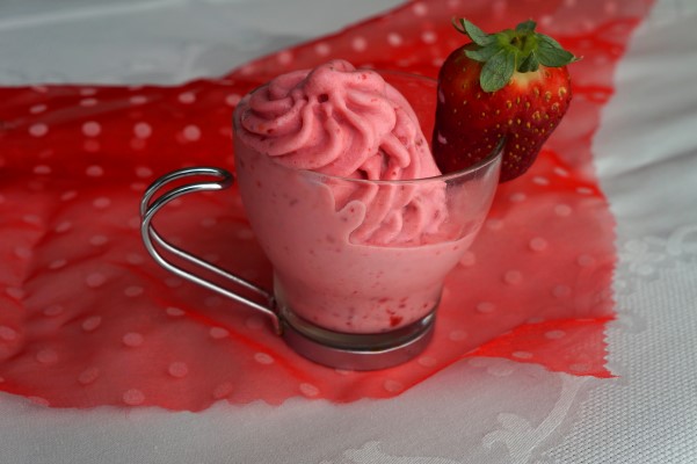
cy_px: 232
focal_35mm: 48
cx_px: 348
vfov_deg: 28.0
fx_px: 929
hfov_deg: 41.1
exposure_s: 1/125
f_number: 6.3
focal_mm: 32
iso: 100
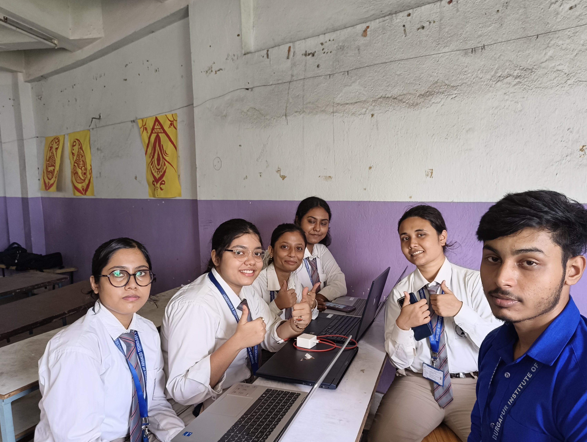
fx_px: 492
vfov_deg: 48.2
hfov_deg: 61.5
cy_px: 248
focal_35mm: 29
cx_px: 312
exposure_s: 1/100
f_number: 1.87
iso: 559
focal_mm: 5.56
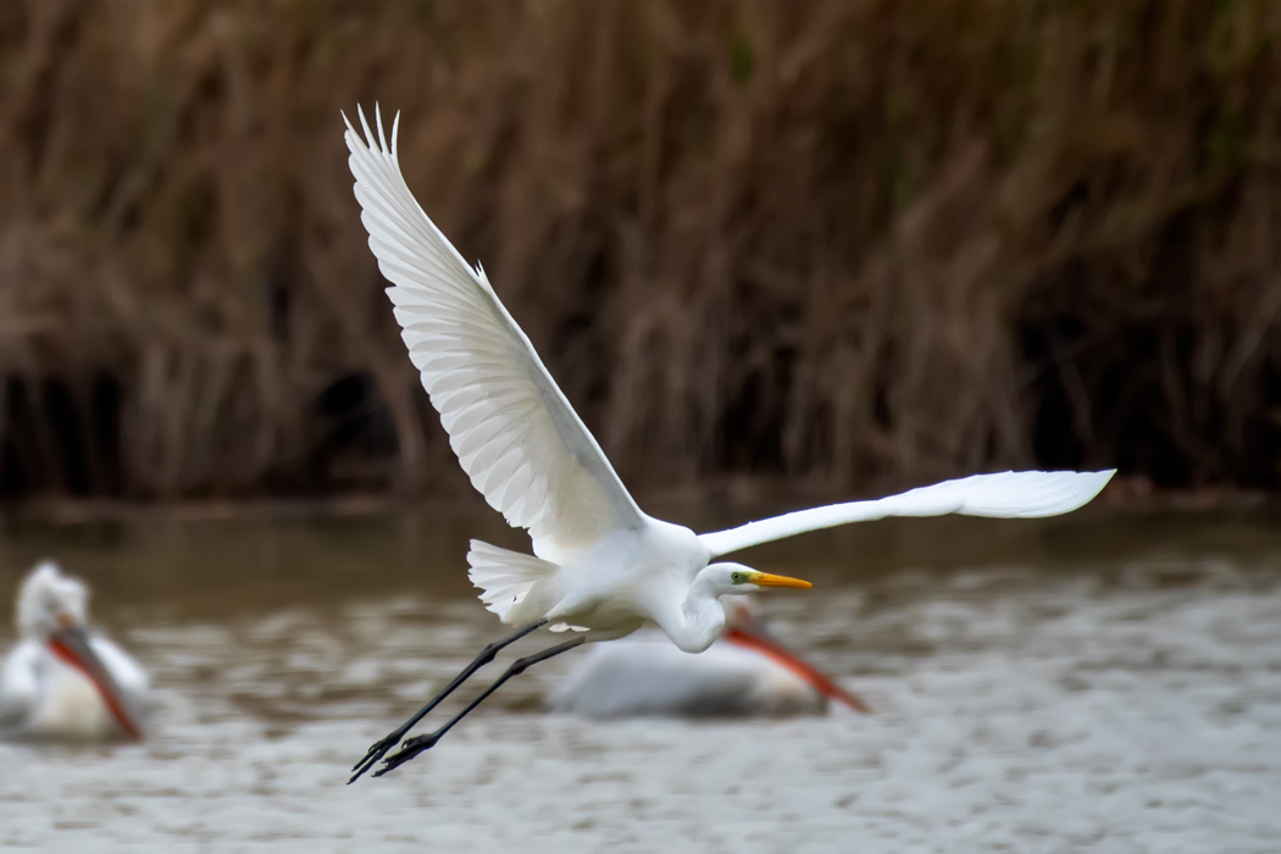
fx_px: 26685
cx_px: 640
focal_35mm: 750
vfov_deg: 1.8
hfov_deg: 2.7
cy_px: 427
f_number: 5.6
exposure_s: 1/4000
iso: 1000
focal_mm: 500
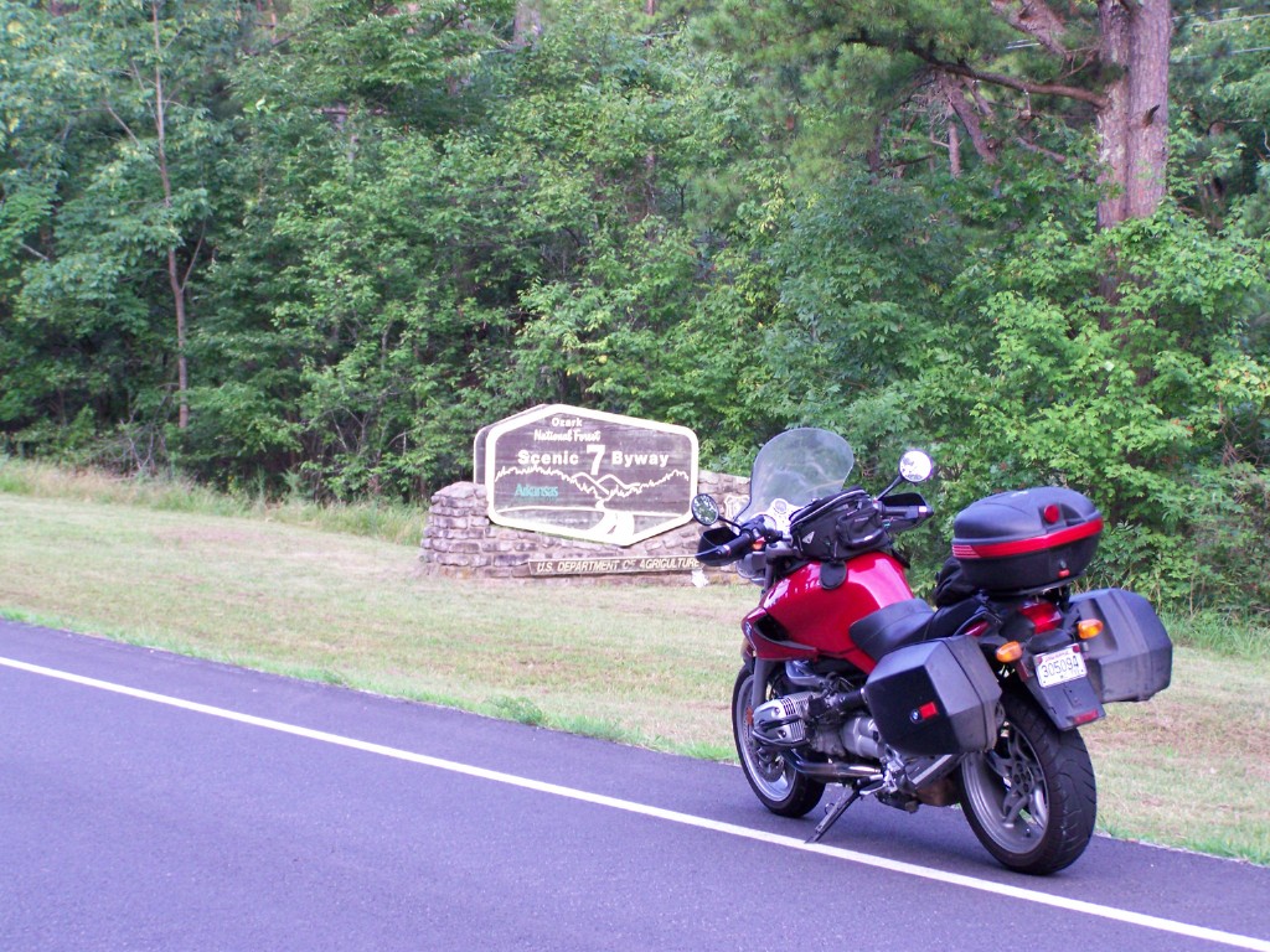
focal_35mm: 82
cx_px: 635
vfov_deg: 18.0
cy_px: 476
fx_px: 3008
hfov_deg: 23.8
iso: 160
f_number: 3.2
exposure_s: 1/50
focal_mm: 13.7
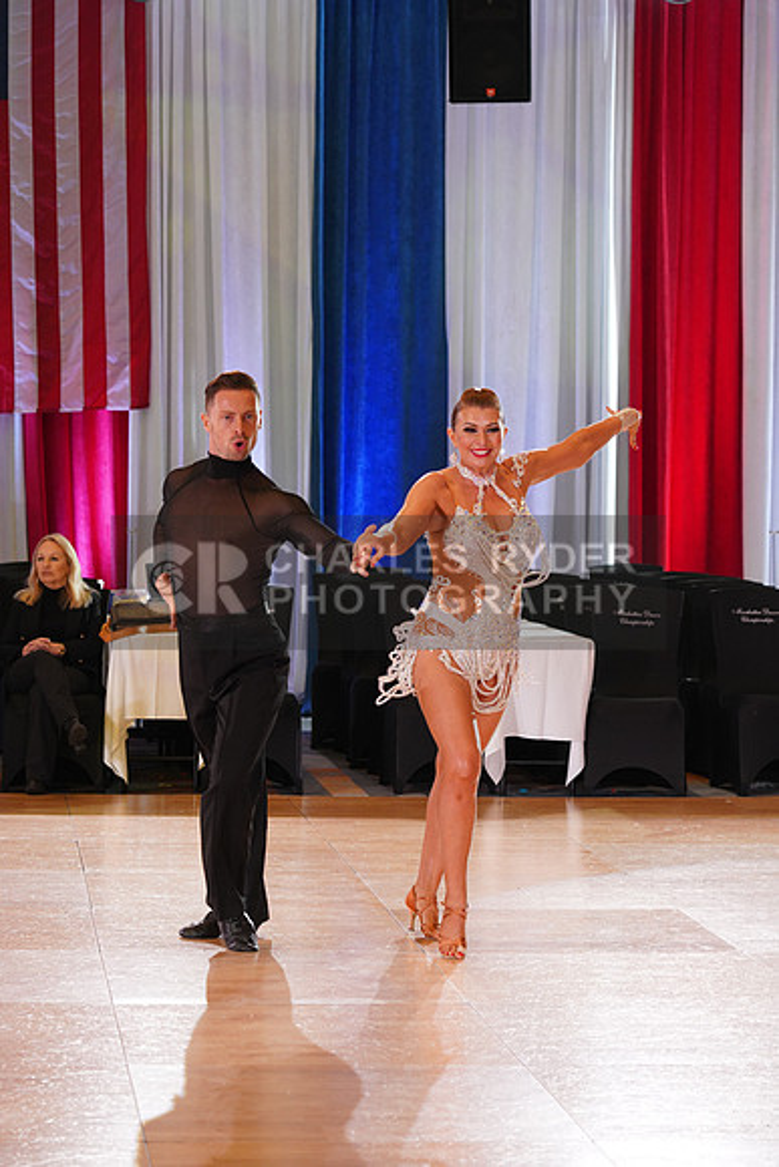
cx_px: 390
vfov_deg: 19.5
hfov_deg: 13.0
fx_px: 3406
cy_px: 584
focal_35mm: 105
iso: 1600
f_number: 5
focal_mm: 105
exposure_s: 1/160
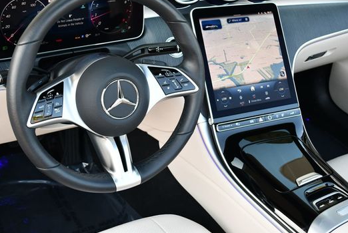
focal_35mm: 49
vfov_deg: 27.5
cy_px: 92
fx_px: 474
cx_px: 149
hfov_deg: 40.2
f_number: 3.8
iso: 400
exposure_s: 1/250
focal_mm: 20
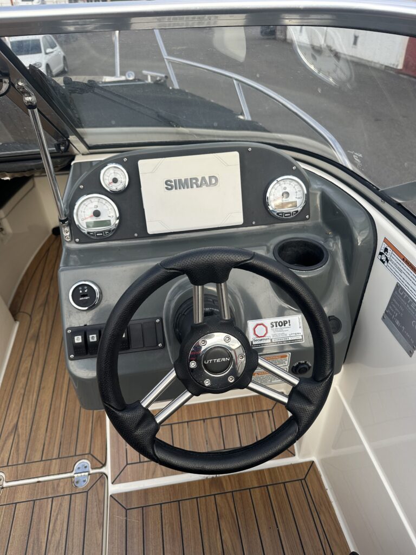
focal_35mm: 24
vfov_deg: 71.6
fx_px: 385
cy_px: 278
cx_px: 208
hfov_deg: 56.8
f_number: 1.78
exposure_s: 1/843
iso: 80
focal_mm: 6.86
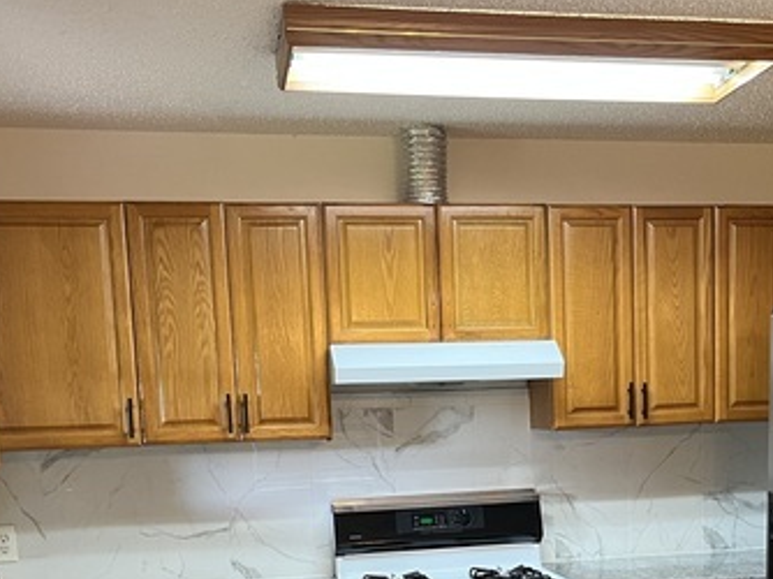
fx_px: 1160
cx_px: 483
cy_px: 551
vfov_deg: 26.8
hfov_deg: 36.6
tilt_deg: -9.4
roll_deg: +2.1
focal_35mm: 52
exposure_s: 1/60
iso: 250
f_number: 1.6
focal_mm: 5.1
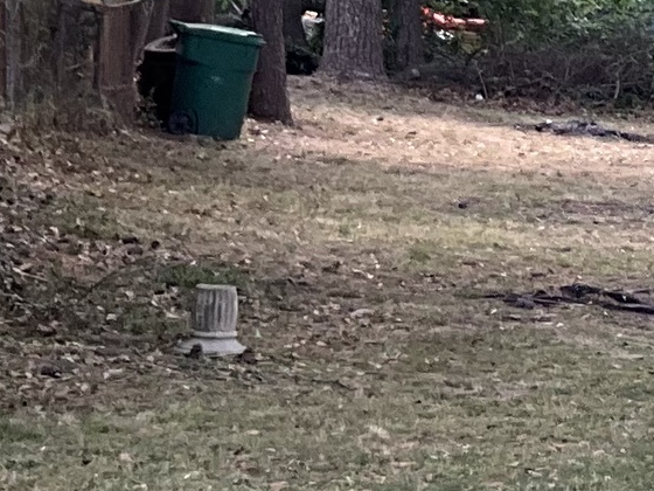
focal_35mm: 159
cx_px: 1536
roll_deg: -1.4
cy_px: 347
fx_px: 3004
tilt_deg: -3.4
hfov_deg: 10.7
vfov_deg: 9.3
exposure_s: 1/122
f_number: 1.8
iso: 20
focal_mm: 3
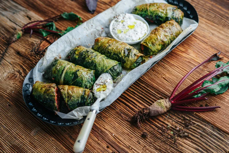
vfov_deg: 27.0
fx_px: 318
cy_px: 76
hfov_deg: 39.6
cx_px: 114
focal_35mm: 50
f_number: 4
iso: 400
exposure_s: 1/250
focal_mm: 50
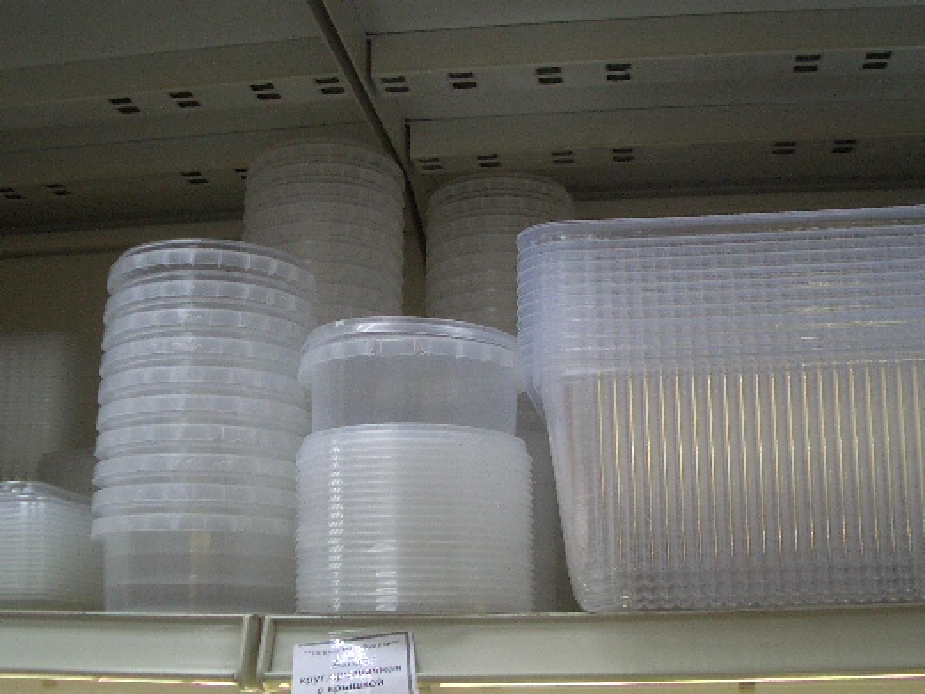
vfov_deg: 33.6
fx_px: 1149
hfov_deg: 43.8
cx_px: 506
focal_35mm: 43
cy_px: 328
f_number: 2.6
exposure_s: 1/80
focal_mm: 5.8
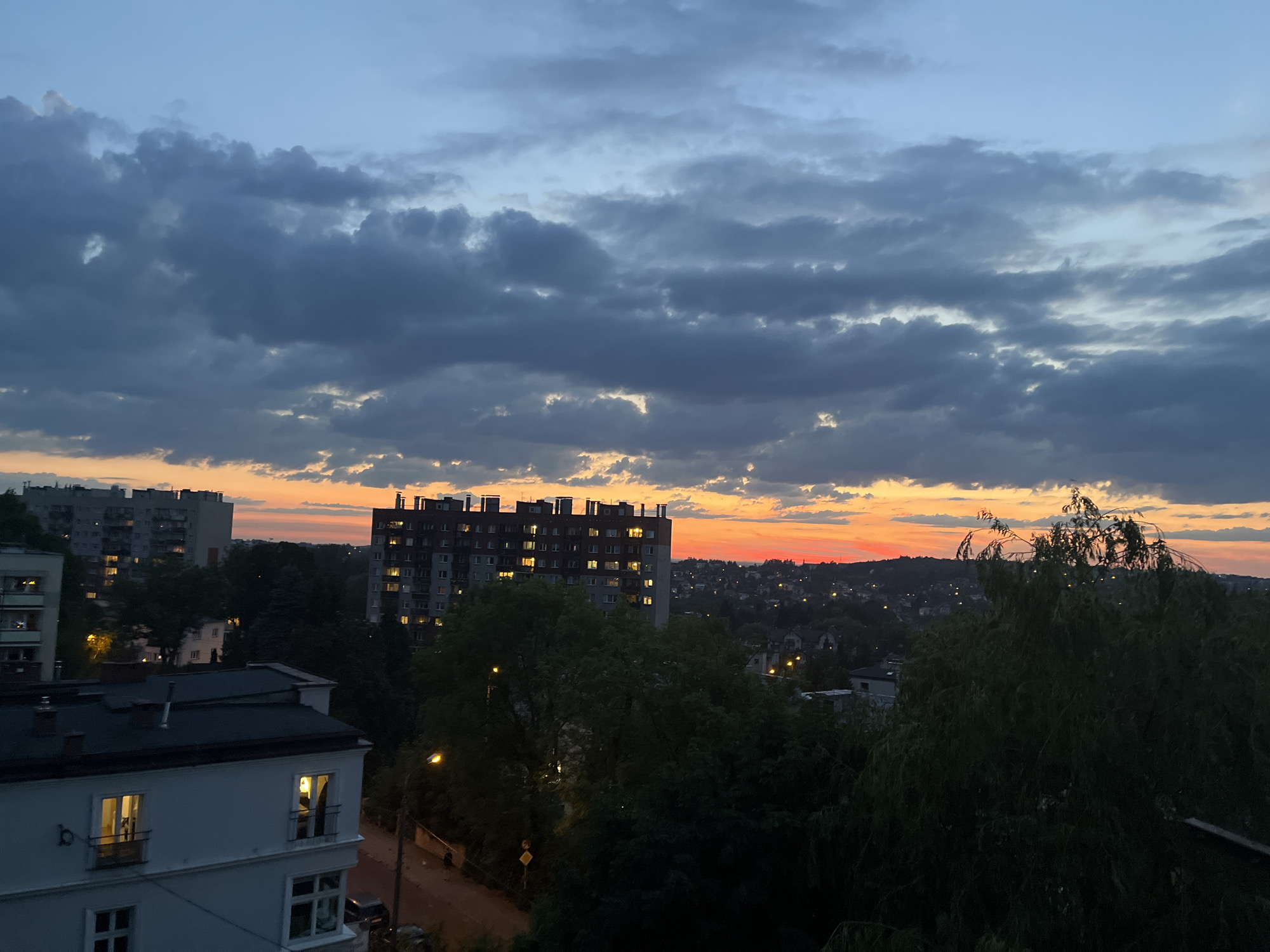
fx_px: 954
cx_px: 635
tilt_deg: +2.8
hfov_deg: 67.3
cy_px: 476
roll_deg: -1.6
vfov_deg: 53.1
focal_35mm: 26
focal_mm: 5.1
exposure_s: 1/42
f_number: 1.6
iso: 500
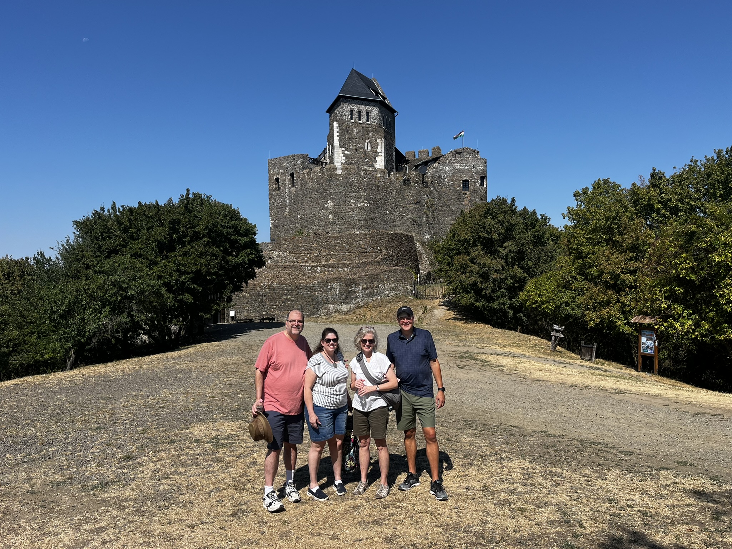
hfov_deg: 67.3
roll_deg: +0.6
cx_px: 366
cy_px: 274
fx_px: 550
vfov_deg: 53.1
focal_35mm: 26
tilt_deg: -0.1
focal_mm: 5.1
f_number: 1.6
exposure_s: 1/4149
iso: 50
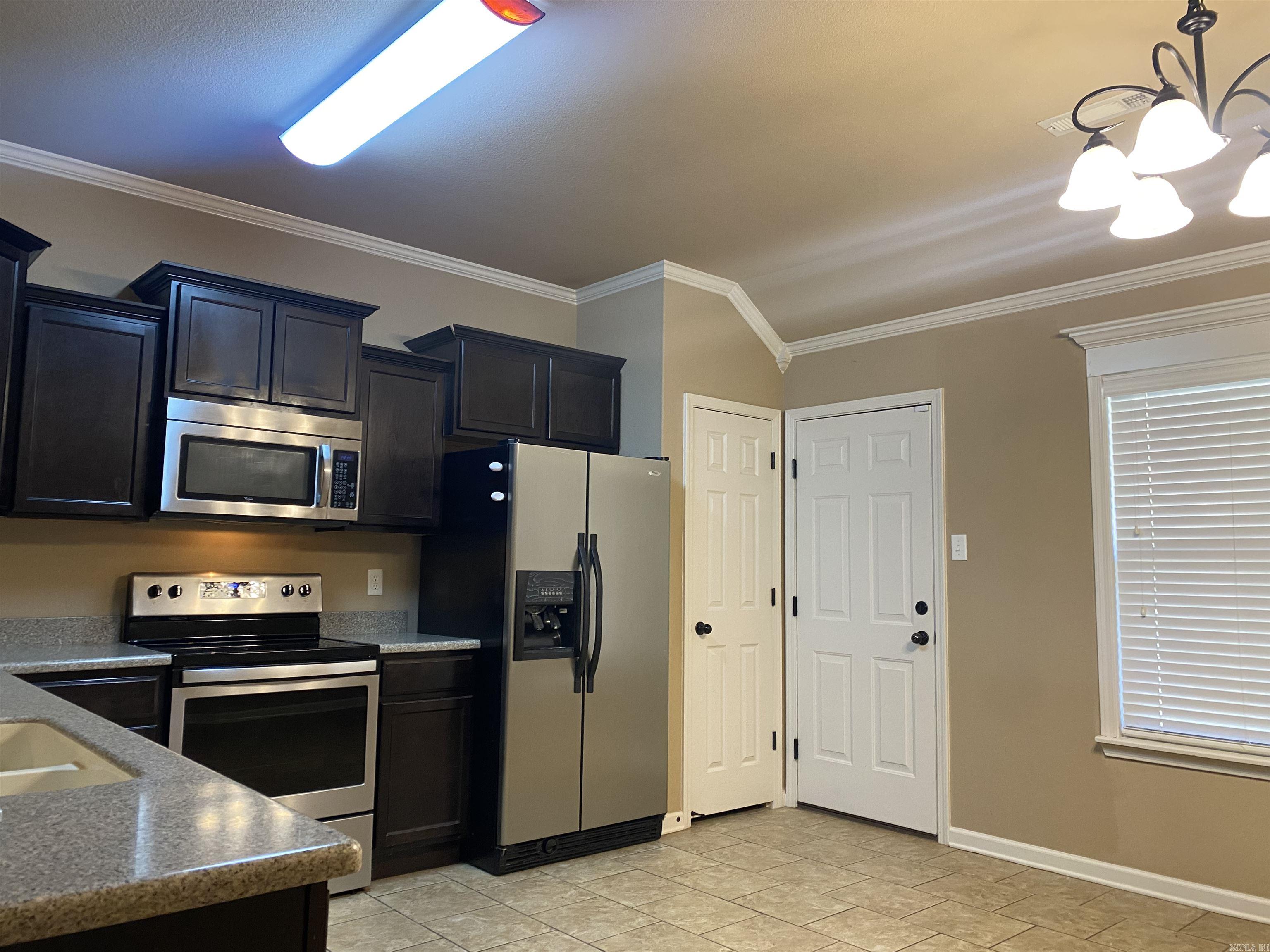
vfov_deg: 53.1
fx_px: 954
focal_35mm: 26
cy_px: 476
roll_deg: -2.4
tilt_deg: +7.7
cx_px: 635
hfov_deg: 67.3
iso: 200
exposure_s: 1/60
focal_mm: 4.25
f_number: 1.8
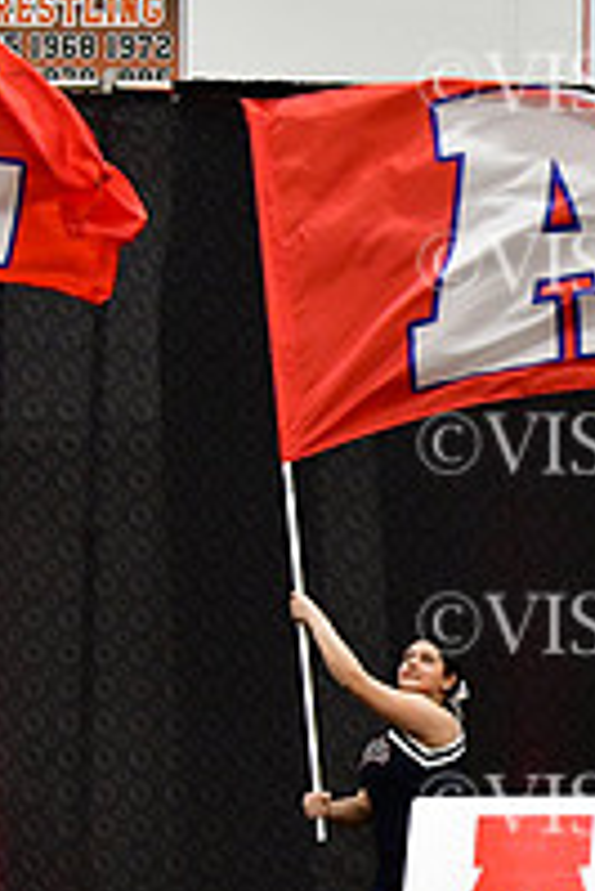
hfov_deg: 4.5
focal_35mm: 306
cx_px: 1065
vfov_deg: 6.7
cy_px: 714
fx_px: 7572
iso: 4000
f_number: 4
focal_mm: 70
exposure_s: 1/500
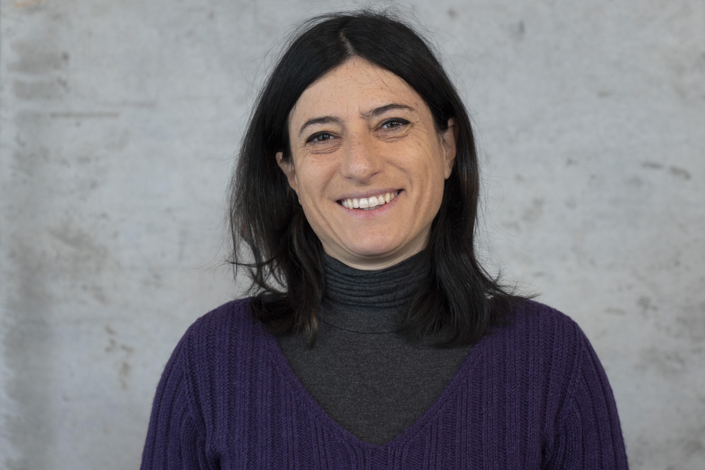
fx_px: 1410
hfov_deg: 28.1
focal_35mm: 72
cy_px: 231
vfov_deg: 18.9
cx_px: 360
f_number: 5
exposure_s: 1/40
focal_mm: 70
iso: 1000
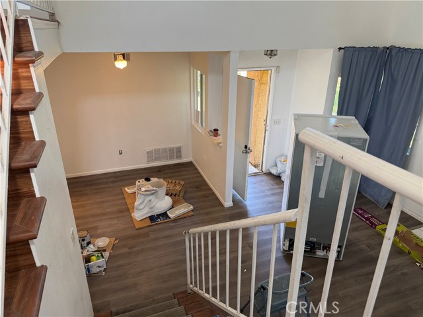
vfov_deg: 56.8
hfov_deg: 71.6
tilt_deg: -23.5
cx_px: 212
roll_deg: -0.3
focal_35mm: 24
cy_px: 158
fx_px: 293
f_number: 1.78
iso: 200
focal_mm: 6.76
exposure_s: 1/121
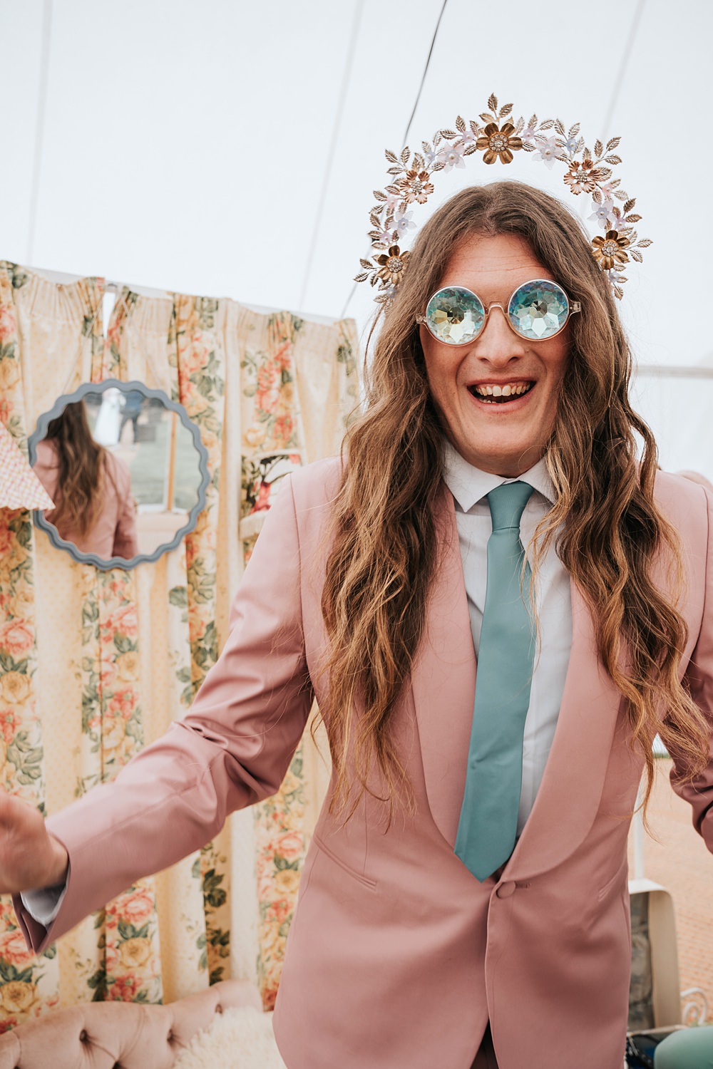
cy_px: 534
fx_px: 876
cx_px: 356
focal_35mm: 30
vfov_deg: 62.8
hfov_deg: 44.3
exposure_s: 1/250
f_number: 6.3
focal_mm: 29.5
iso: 250
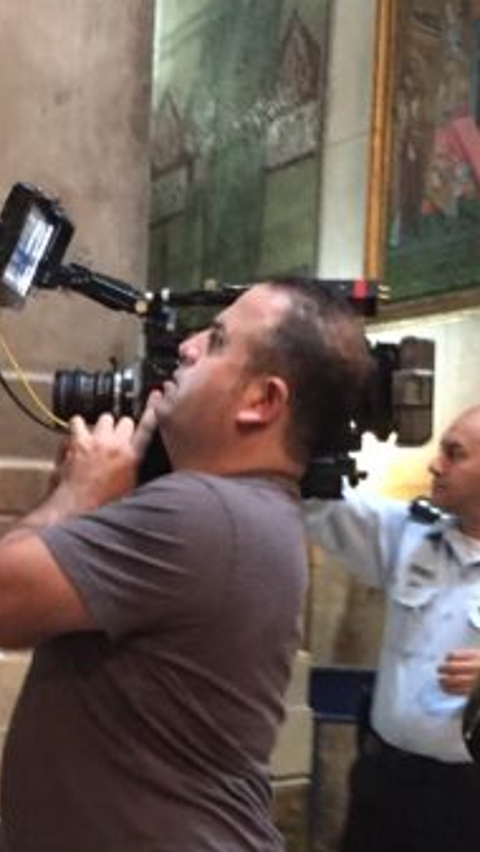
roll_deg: -2.4
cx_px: 58
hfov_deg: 16.6
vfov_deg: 28.9
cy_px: 627
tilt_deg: +0.3
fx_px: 1626
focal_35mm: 72
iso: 640
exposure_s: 1/17
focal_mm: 4.15
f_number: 2.2
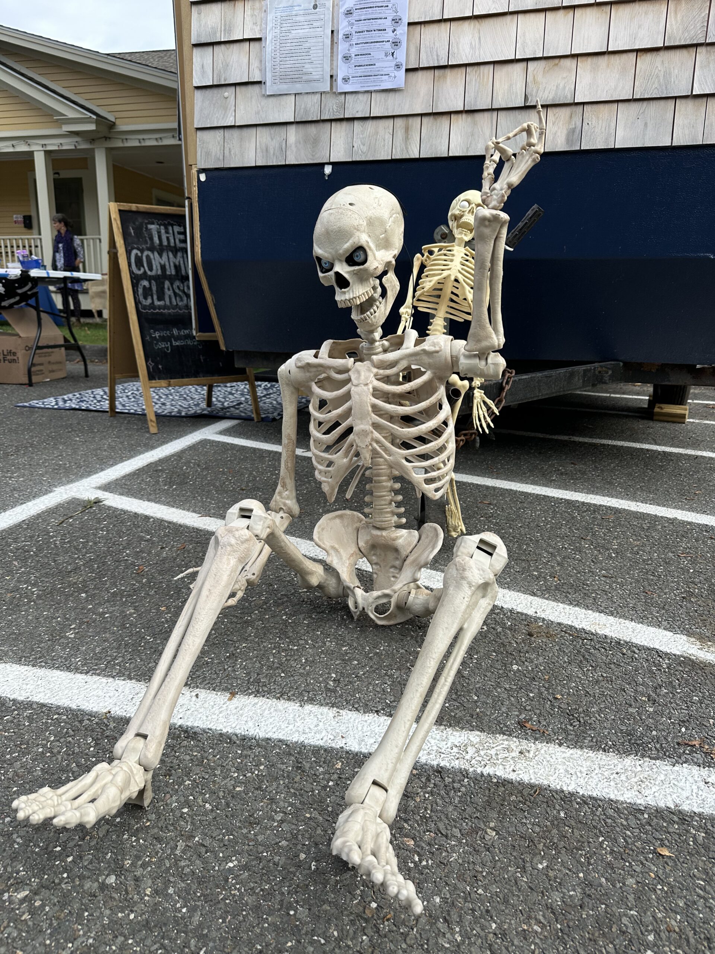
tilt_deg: -13.7
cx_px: 358
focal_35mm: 24
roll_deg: -2.0
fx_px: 661
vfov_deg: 71.6
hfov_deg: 56.8
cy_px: 477
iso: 80
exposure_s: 1/2155
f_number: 1.78
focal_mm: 6.86
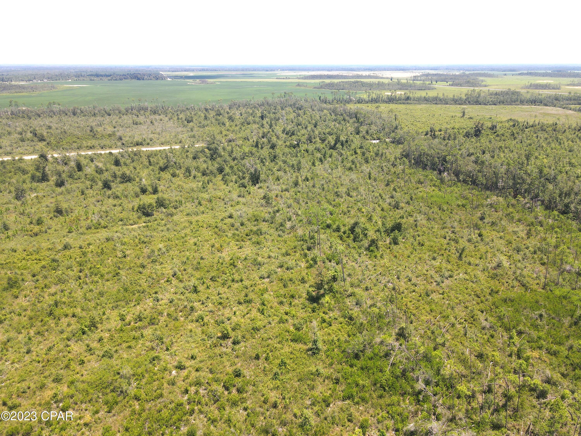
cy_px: 218
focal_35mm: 24
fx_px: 403
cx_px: 290
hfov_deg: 71.6
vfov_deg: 56.8
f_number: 2.8
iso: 100
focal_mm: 4.5
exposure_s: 1/350
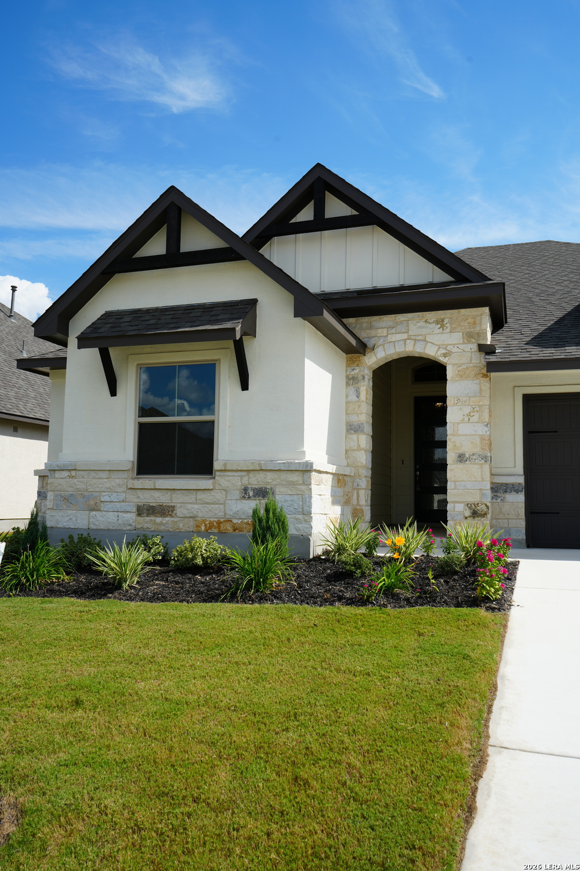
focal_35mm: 28
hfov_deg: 46.4
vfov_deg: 65.5
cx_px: 290
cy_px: 436
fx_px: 677
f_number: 10
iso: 100
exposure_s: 1/200
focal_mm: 28
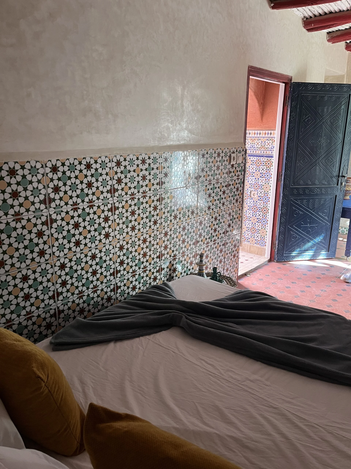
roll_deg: +0.4
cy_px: 234
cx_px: 176
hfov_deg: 53.1
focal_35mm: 26
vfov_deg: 67.3
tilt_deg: -16.2
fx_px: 352
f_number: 1.6
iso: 200
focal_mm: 5.1
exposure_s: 1/60
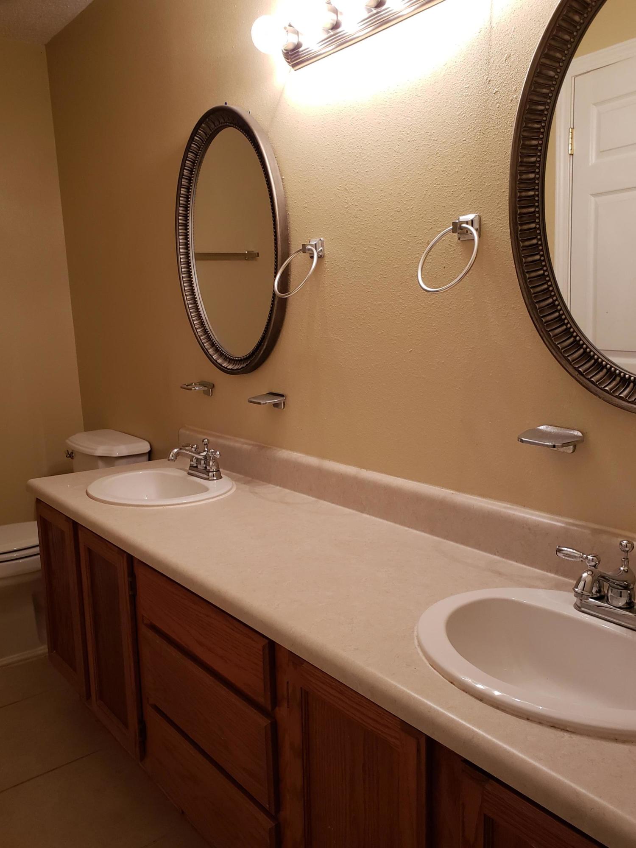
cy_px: 424
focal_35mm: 26
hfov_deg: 53.1
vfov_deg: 67.3
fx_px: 637
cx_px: 318
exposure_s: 1/60
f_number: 2.4
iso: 250
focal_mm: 4.3
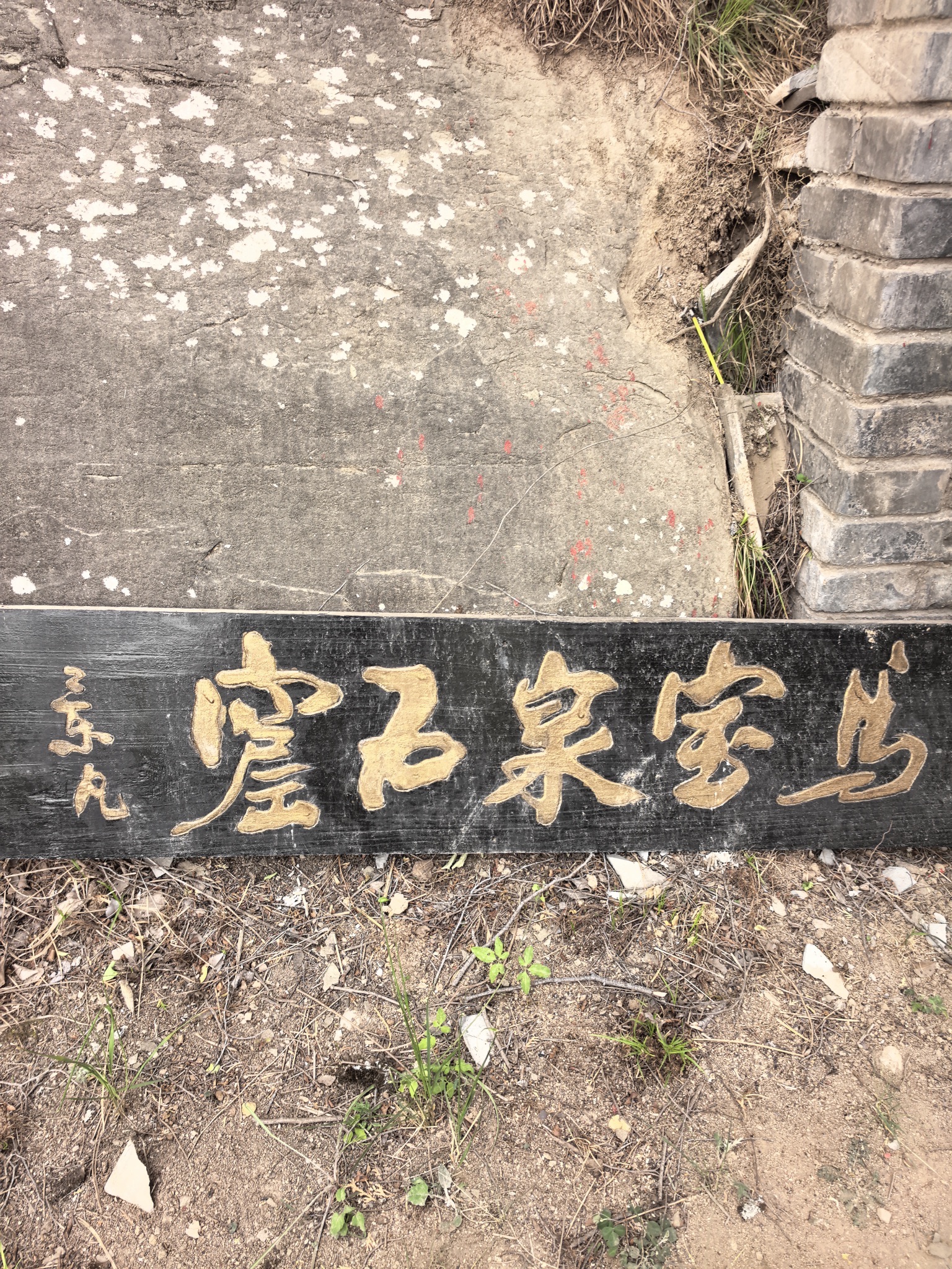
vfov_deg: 71.6
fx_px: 880
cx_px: 476
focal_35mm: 24
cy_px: 634
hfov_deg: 56.8
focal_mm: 5.75
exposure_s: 1/171
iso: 50
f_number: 2
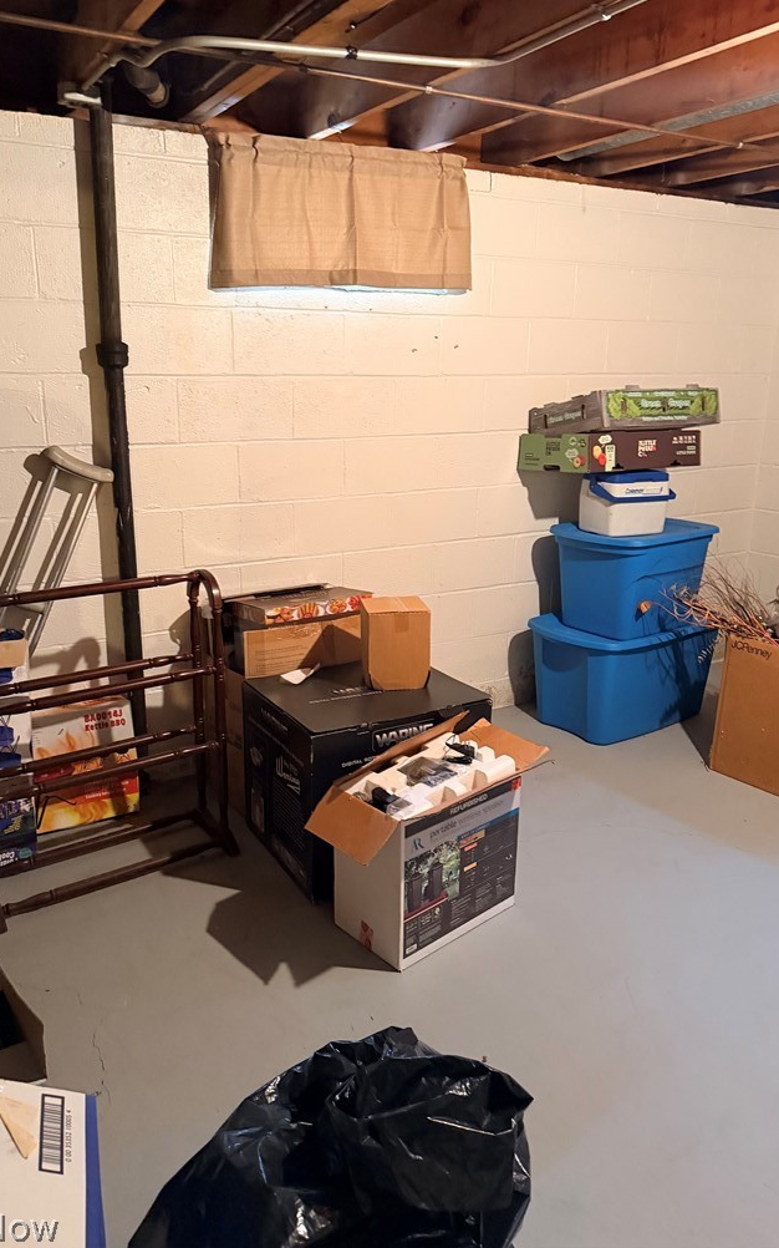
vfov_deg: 70.4
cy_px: 618
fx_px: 883
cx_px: 363
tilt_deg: -15.6
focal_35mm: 26
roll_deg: -1.7
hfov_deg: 47.6
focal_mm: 6.76
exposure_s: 1/40
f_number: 1.78
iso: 800
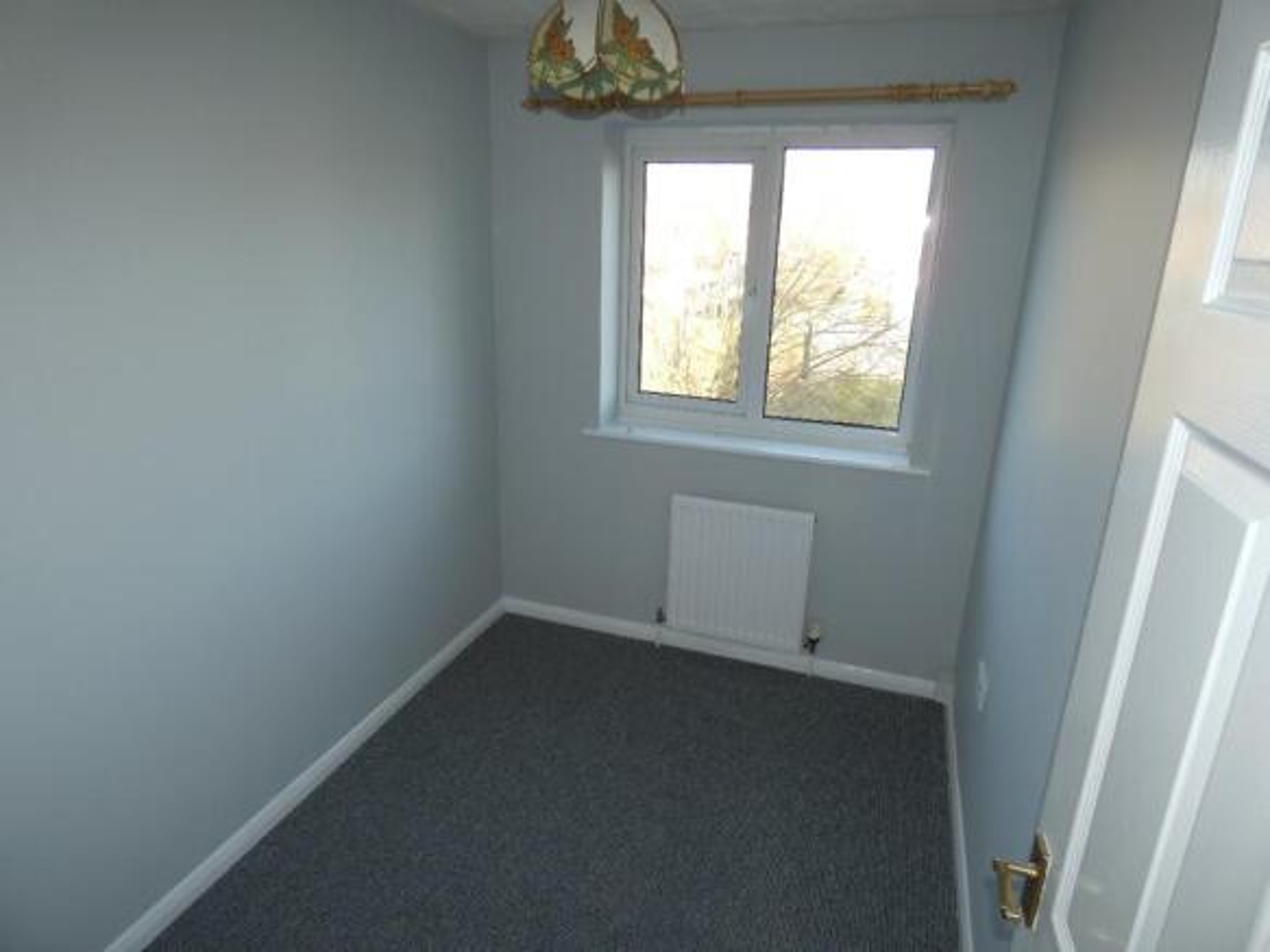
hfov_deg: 81.8
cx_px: 635
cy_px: 476
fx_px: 734
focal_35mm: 20
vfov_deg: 66.0
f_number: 2.8
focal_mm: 3.6
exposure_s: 1/80
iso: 80
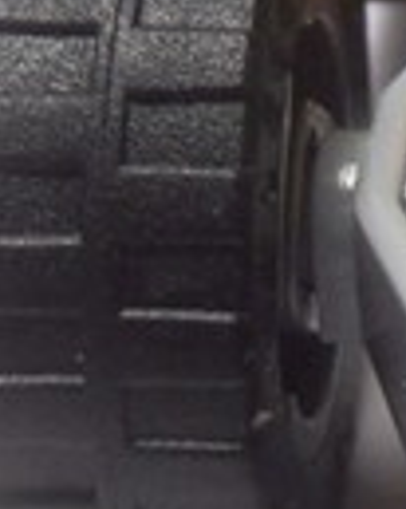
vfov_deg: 7.6
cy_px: -160
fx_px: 3790
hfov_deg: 5.9
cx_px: 883
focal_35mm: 252
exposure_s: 1/50
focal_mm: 6.61
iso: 80
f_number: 3.9
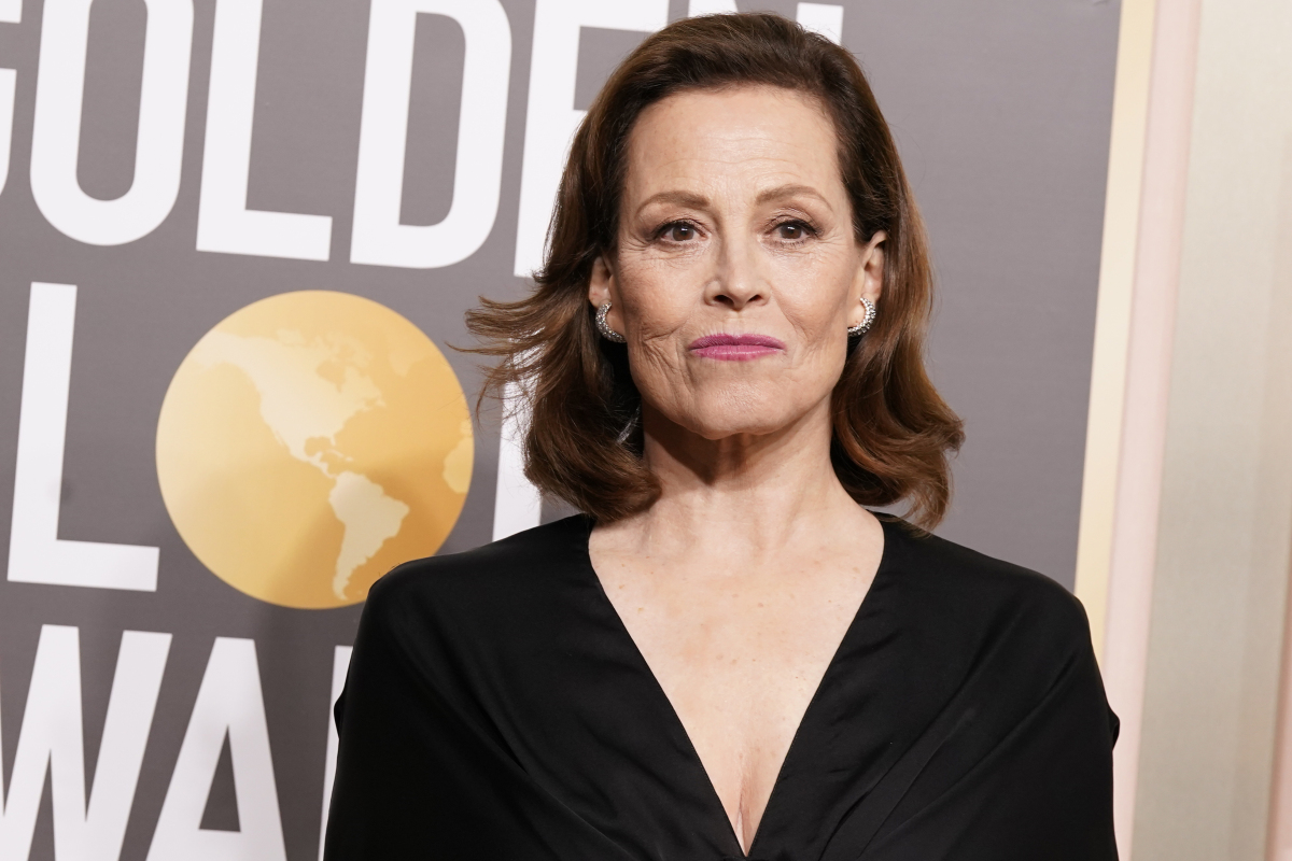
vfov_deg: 8.4
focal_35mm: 163
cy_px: 430
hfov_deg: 12.6
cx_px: 646
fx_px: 5849
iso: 1600
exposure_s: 1/500
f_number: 7.1
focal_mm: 109
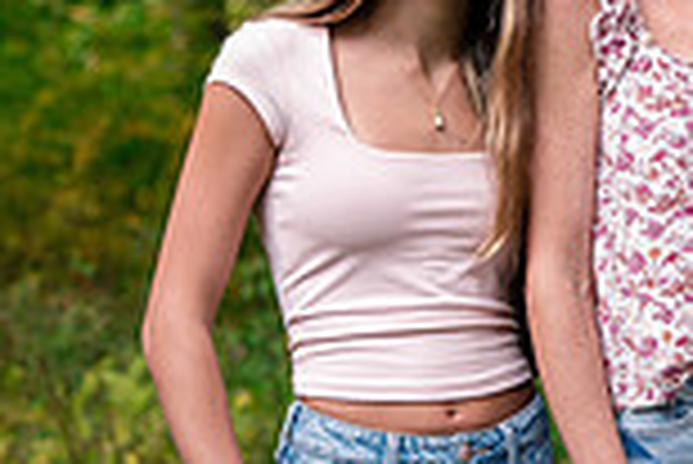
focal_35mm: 396
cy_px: 7
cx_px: 900
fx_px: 7630
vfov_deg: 3.5
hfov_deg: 5.2
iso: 640
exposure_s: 1/250
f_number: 6.3
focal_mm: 105
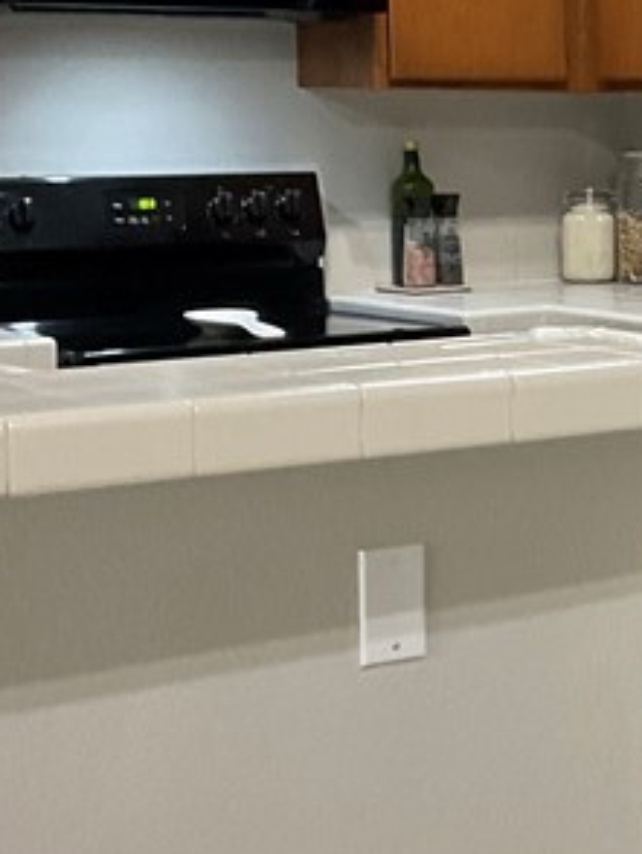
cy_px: 337
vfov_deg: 19.4
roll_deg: +0.8
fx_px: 2494
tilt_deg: -6.2
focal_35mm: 101
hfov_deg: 13.9
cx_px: 915
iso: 200
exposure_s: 1/60
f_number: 1.8
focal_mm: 3
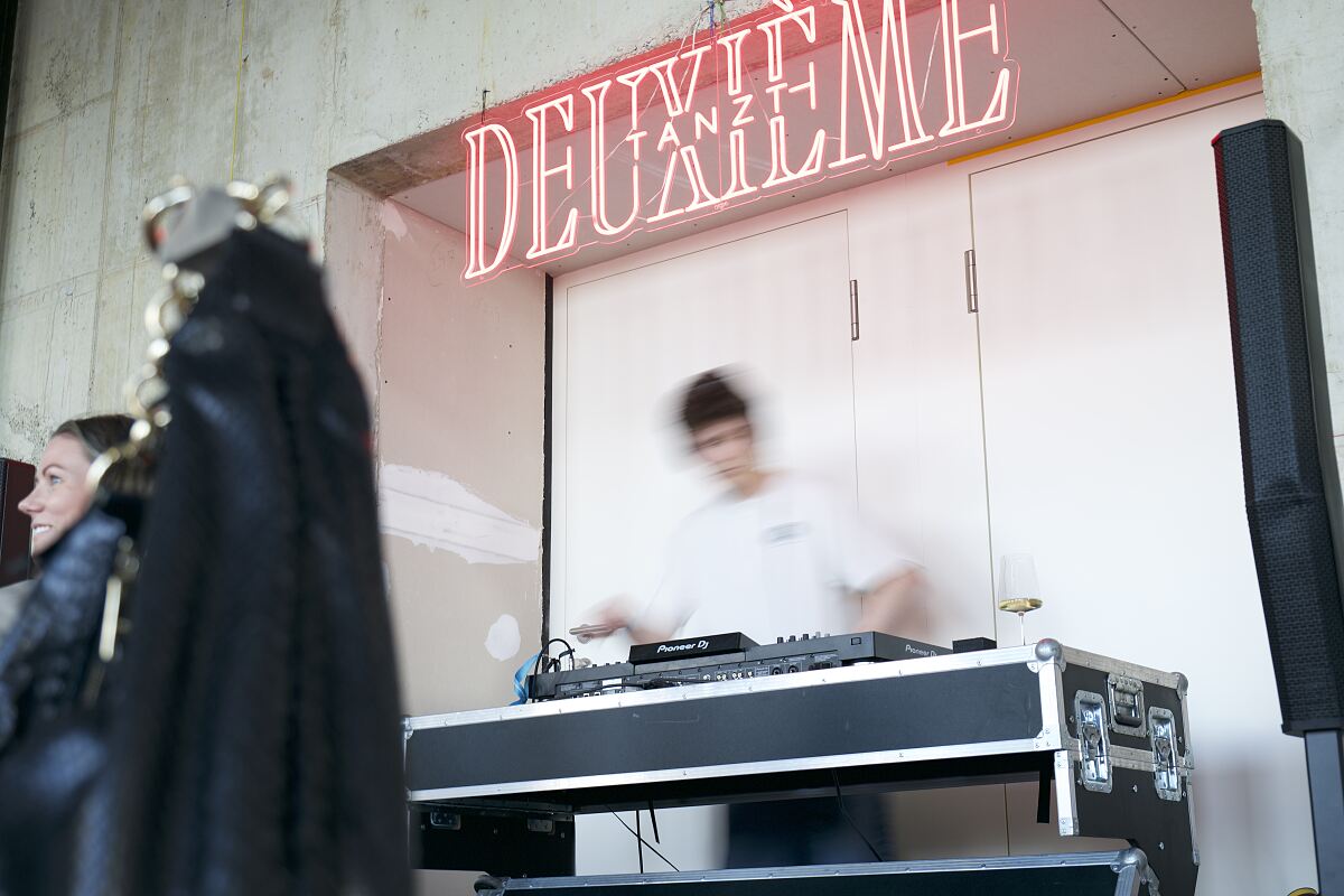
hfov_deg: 41.1
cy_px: 448
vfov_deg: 28.1
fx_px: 1792
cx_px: 672
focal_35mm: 48
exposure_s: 1/6
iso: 200
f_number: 5.2
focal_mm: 48
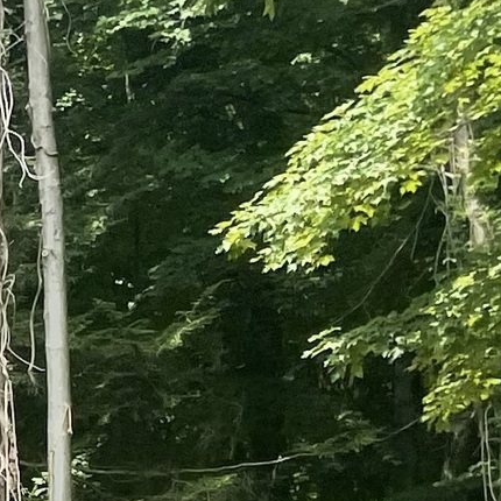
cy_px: 927
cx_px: -738
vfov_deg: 10.0
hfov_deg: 9.4
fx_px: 2685
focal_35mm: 164
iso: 32
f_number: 1.6
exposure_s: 1/888
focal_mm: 4.2
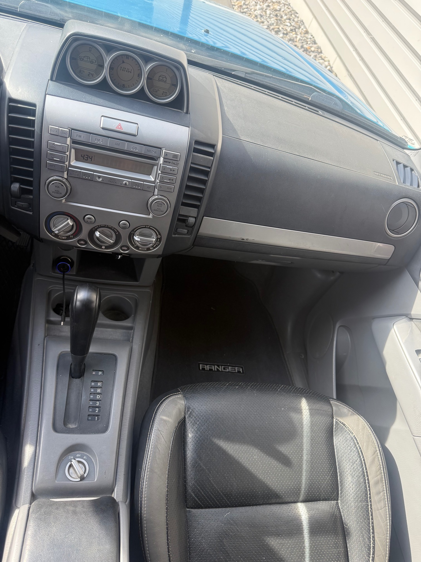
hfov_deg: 56.8
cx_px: 210
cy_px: 281
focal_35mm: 24
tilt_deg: -47.5
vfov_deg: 71.6
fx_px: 389
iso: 100
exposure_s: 1/290
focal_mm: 6.76
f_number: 1.78
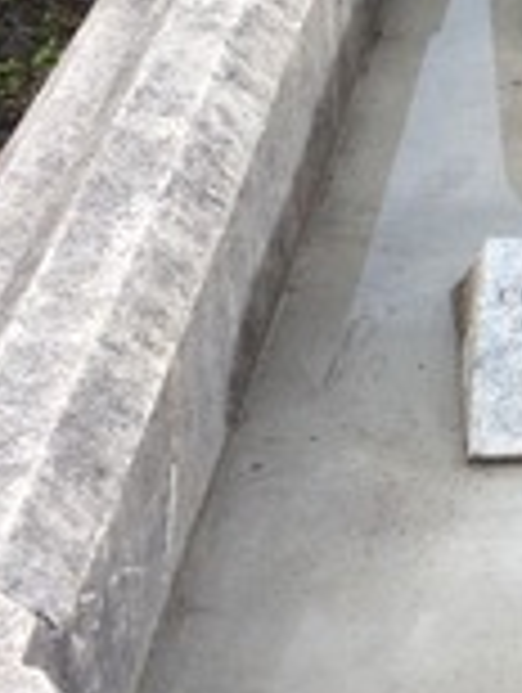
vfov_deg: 15.7
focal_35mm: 125
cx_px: 736
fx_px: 2506
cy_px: 225
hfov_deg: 11.5
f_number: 2.4
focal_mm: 4.28
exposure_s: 1/131
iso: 50
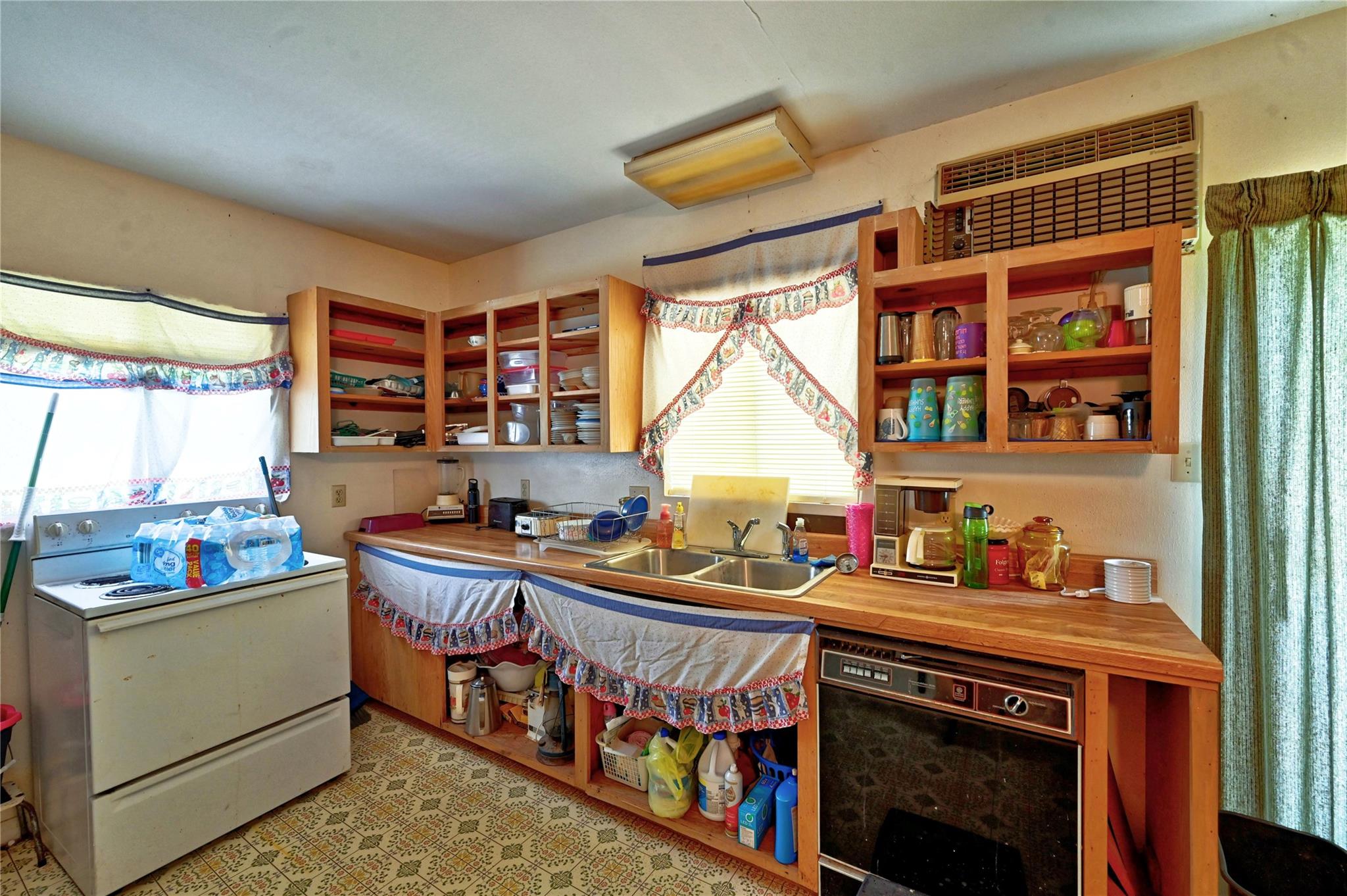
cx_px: 674
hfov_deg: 100.4
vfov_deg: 77.2
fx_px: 561
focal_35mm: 15
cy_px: 448
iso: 800
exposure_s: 1/5
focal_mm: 15
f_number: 8
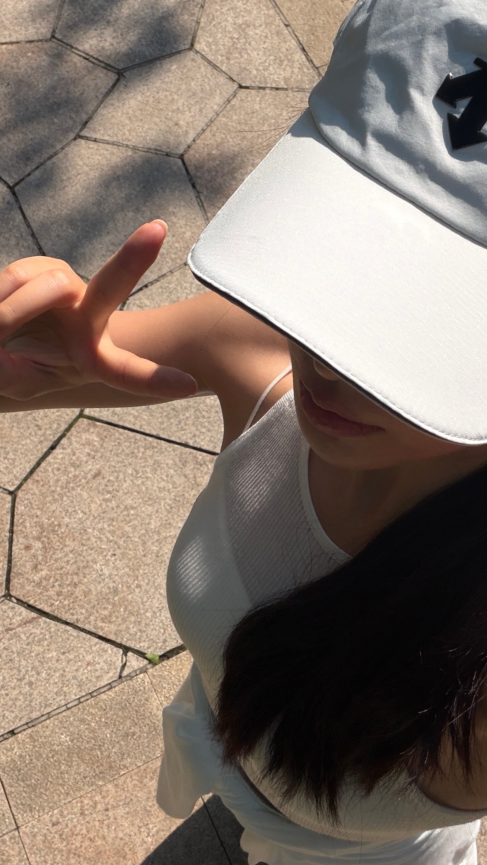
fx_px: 1033
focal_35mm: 45
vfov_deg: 45.4
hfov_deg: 26.5
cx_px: 294
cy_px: 401
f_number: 1.9
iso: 25
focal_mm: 2.71
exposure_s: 1/2128
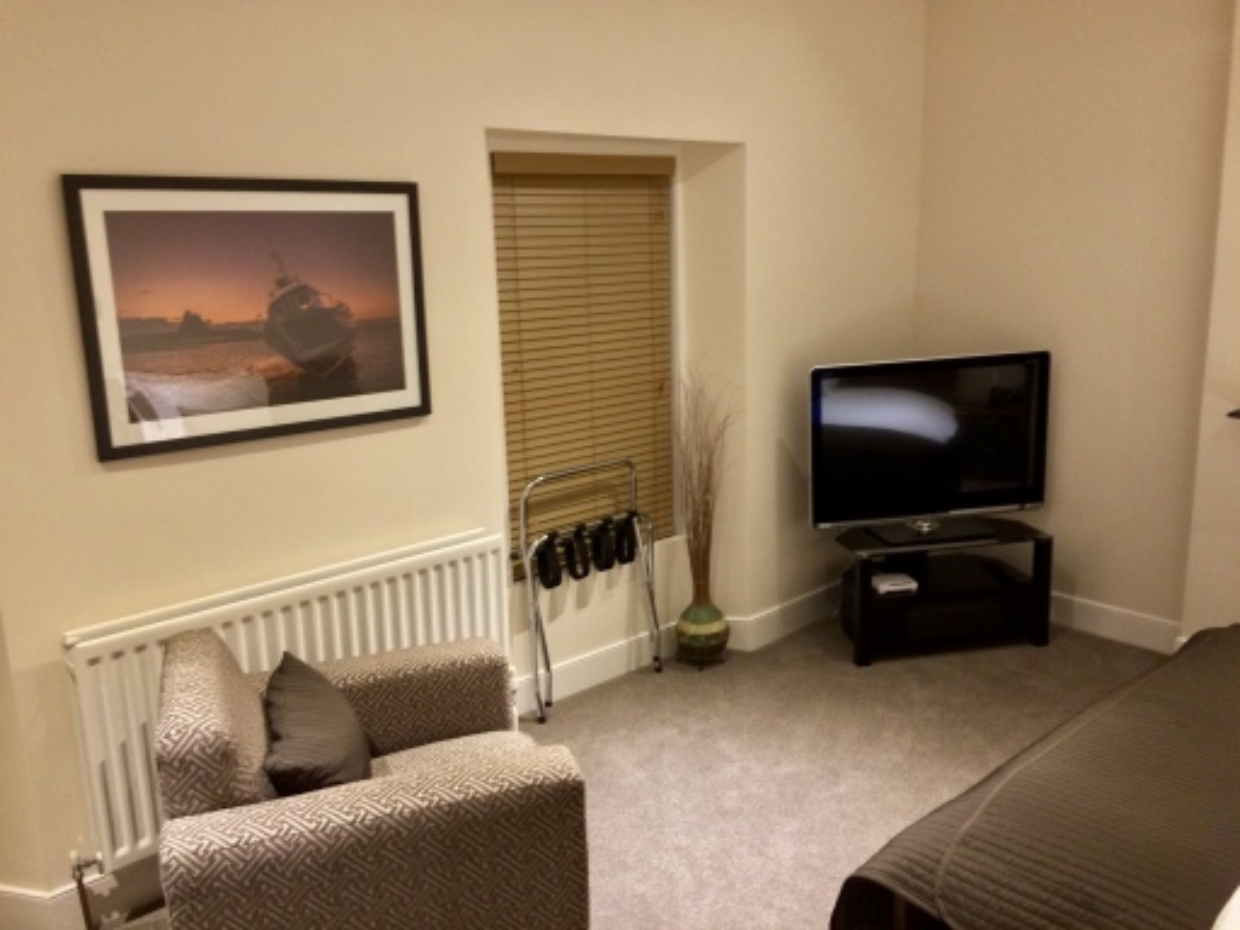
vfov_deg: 48.2
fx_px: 1039
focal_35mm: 29
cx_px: 620
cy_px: 465
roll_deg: +2.2
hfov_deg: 61.7
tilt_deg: -12.4
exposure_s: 1/20
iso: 250
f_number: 2.2
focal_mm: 4.15
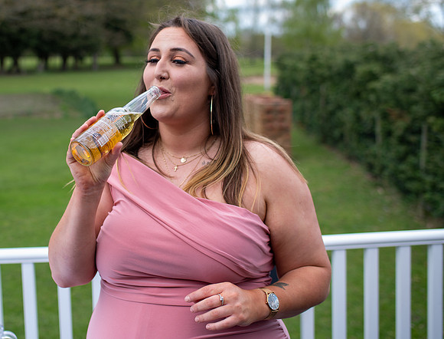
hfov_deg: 35.9
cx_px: 131
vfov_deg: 28.0
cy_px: 108
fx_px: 674
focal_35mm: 52
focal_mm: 35
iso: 100
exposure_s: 1/400
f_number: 2.5
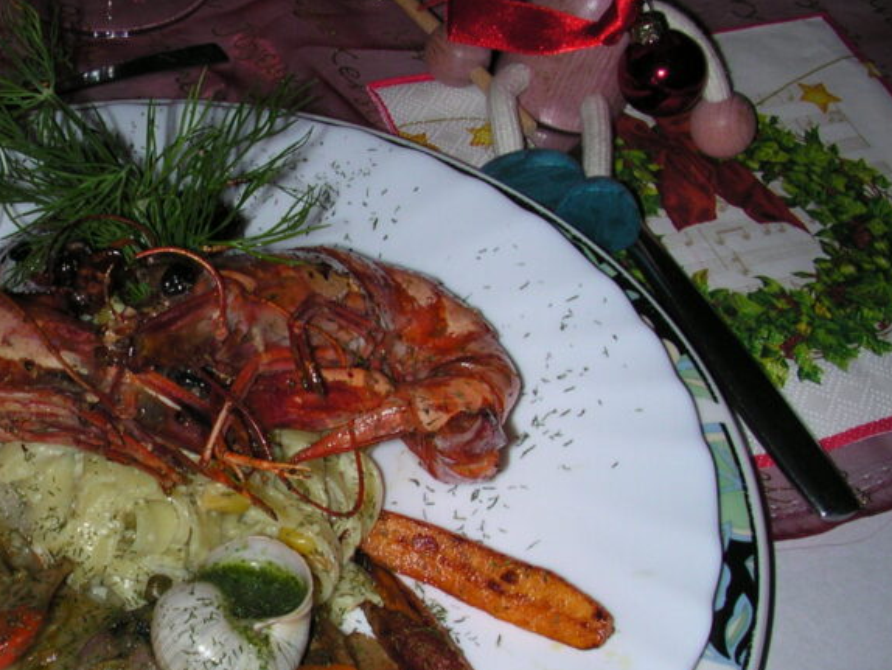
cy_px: 469
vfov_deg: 22.1
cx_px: 162
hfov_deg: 28.7
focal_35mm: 66
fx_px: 1701
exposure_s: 1/60
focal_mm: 5.6
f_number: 4.5
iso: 100
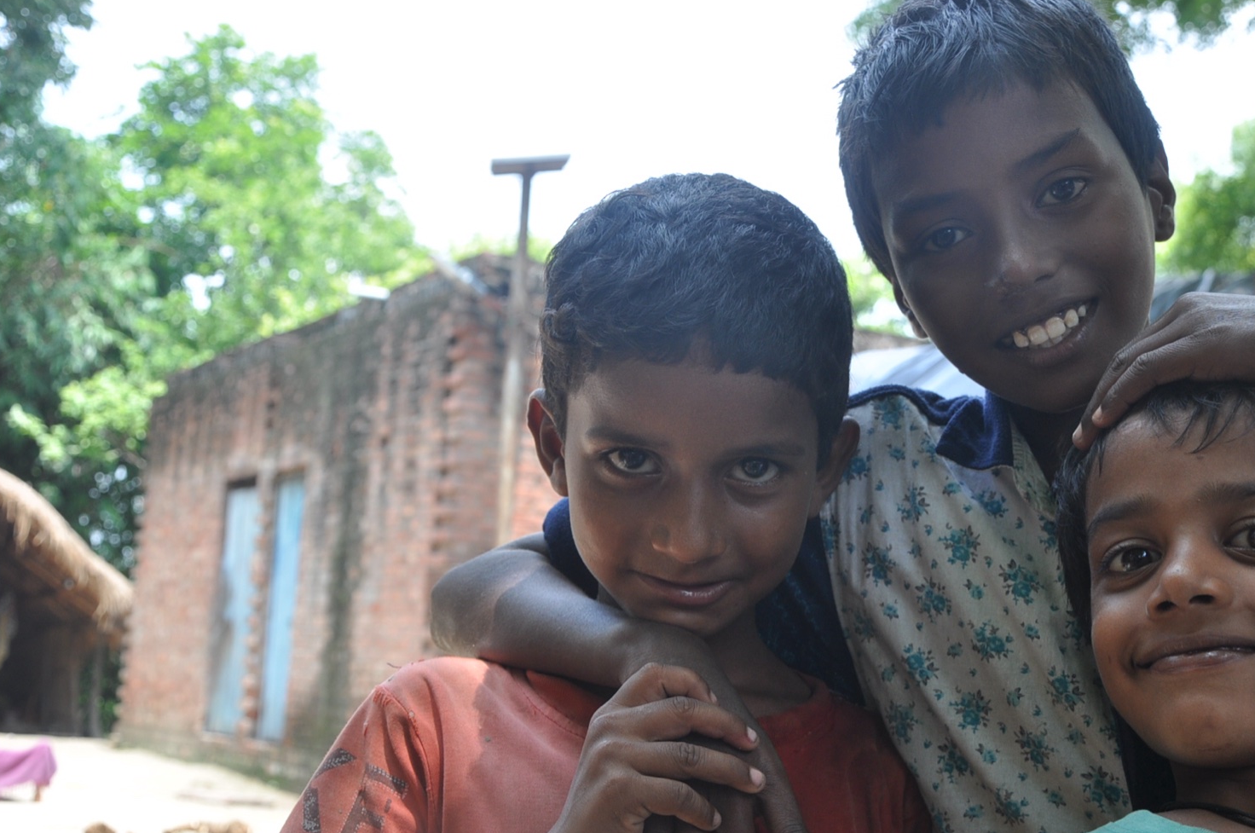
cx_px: 836
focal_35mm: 53
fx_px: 1845
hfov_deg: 37.2
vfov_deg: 25.3
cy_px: 564
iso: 200
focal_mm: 26
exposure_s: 1/160
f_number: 5.6
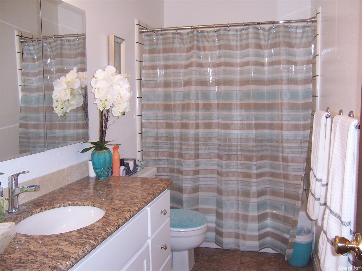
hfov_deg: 55.4
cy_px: 136
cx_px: 181
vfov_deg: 42.9
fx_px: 345
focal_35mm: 33
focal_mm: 5.5
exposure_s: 1/60
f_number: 2.8
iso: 140
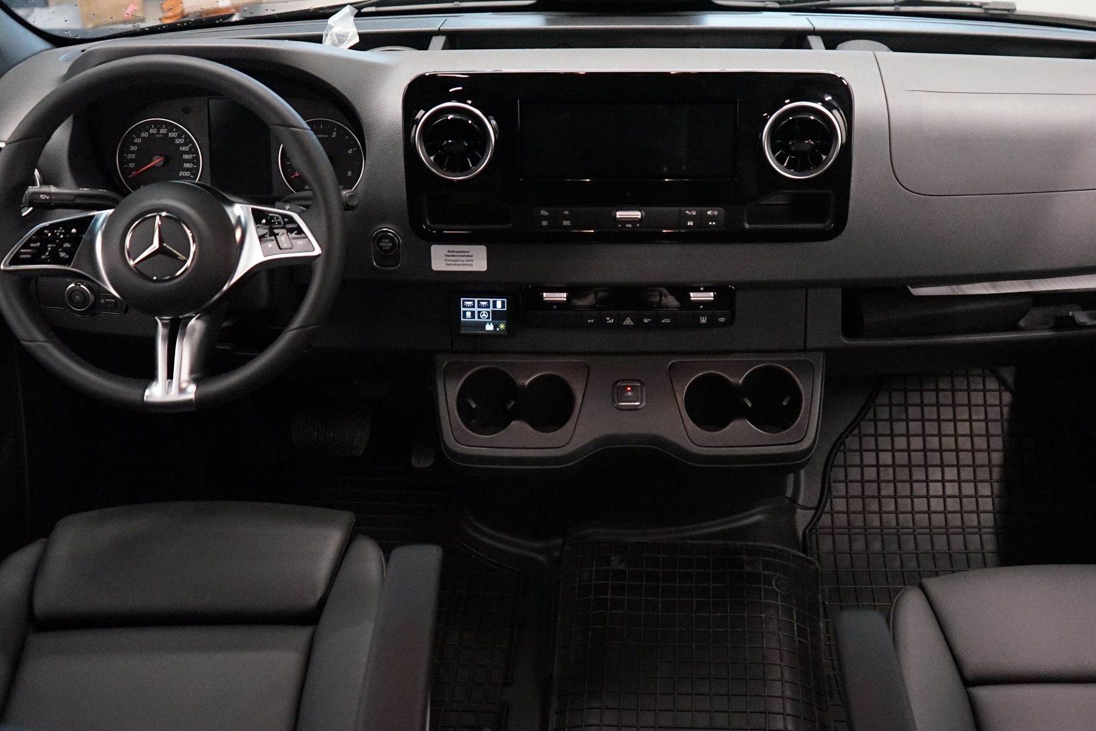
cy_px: 300
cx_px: 634
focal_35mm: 41
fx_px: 1248
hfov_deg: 47.2
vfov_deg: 32.6
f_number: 3.5
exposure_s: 1/160
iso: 5000
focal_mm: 29
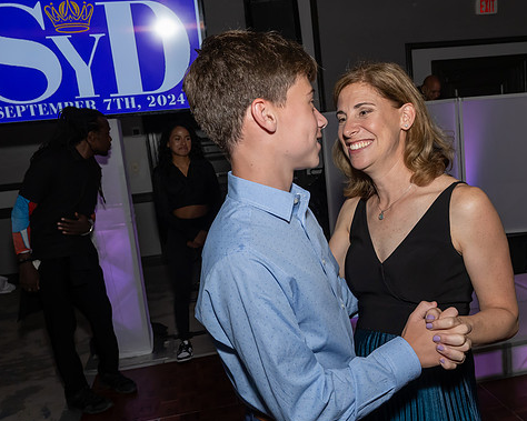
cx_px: 343
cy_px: 231
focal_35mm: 39
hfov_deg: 46.3
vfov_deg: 38.2
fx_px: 608
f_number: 7.1
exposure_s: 1/250
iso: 1000
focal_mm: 18
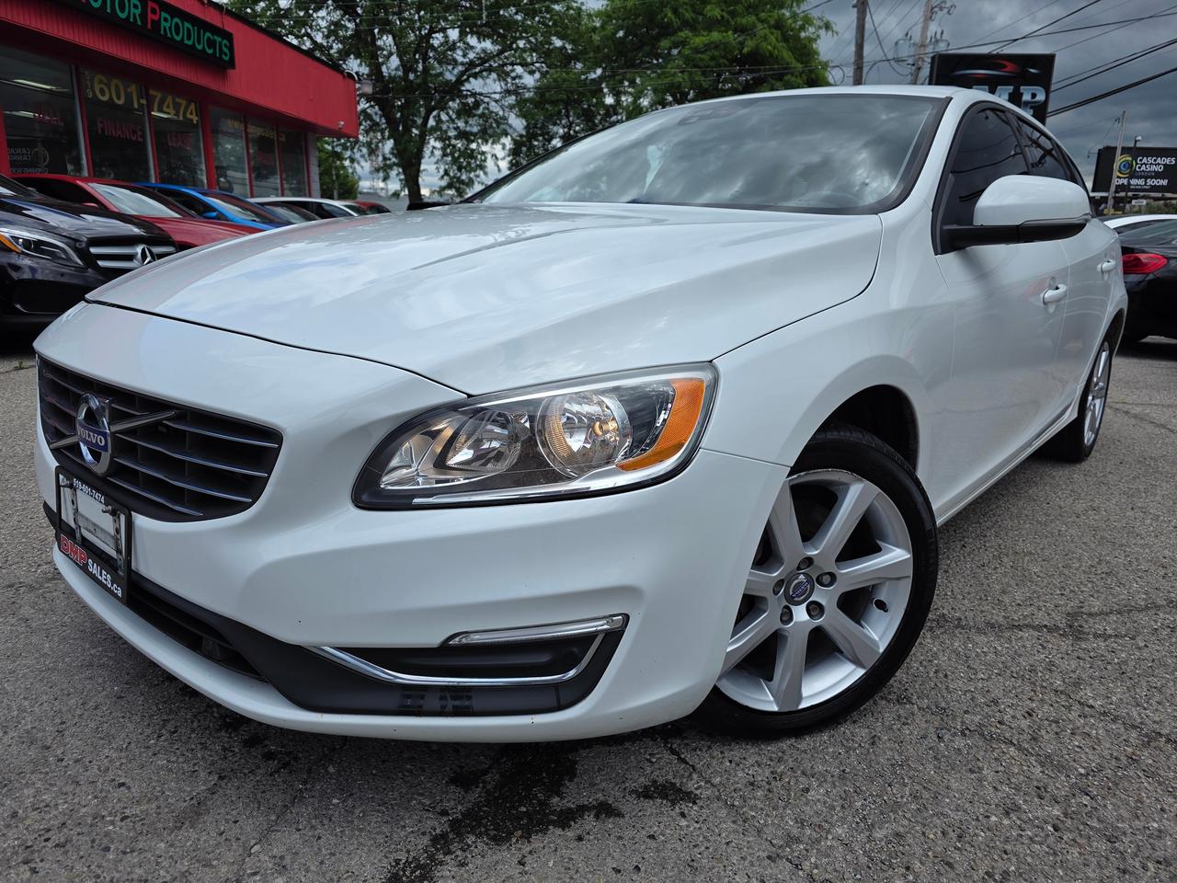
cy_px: 442
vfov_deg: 58.9
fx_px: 782
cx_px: 588
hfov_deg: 73.9
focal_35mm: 23
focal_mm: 6.3
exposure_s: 1/3009
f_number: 1.7
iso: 40
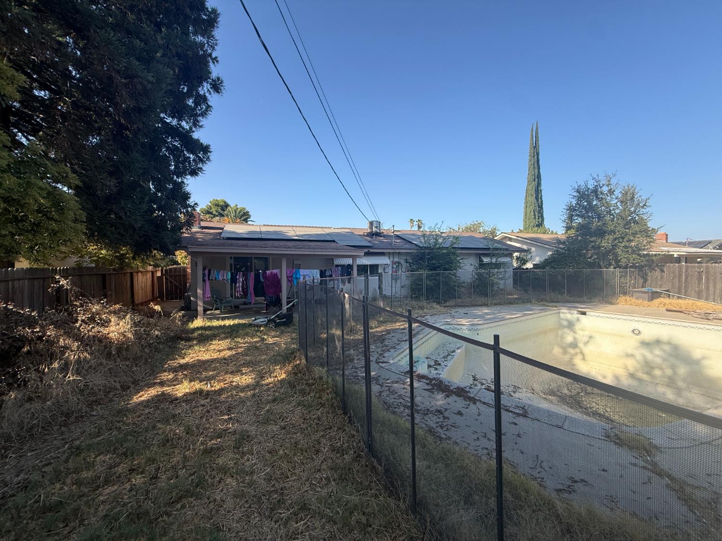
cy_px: 270
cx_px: 361
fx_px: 292
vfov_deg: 85.7
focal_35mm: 14
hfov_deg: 102.1
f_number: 2.2
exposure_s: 1/985
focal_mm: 2.22
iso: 50
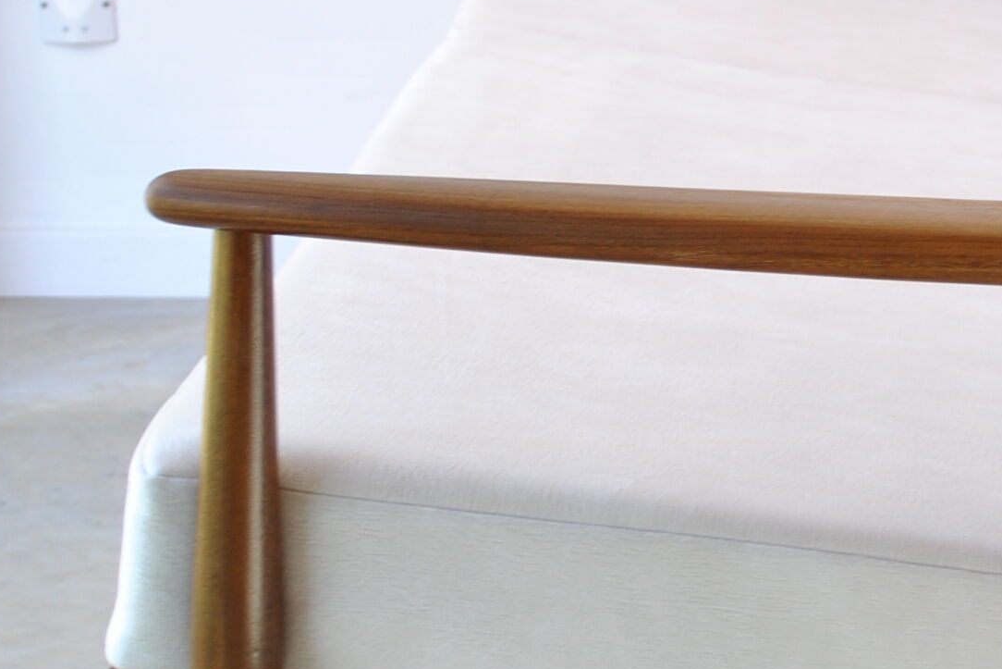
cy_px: 400
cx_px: 1008
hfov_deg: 17.0
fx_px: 3285
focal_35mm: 118
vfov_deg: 11.6
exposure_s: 1/25
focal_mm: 22
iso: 100
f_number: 5.6
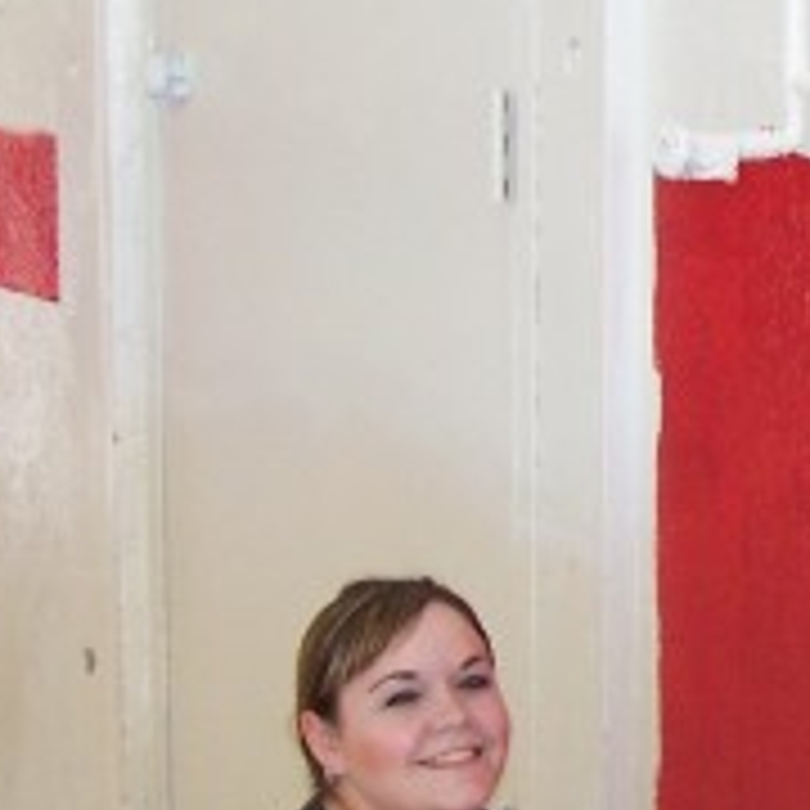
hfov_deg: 12.5
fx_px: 3574
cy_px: 468
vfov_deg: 12.9
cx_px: 1084
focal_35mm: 135
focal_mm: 7.1
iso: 140
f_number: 2.9
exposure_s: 1/125
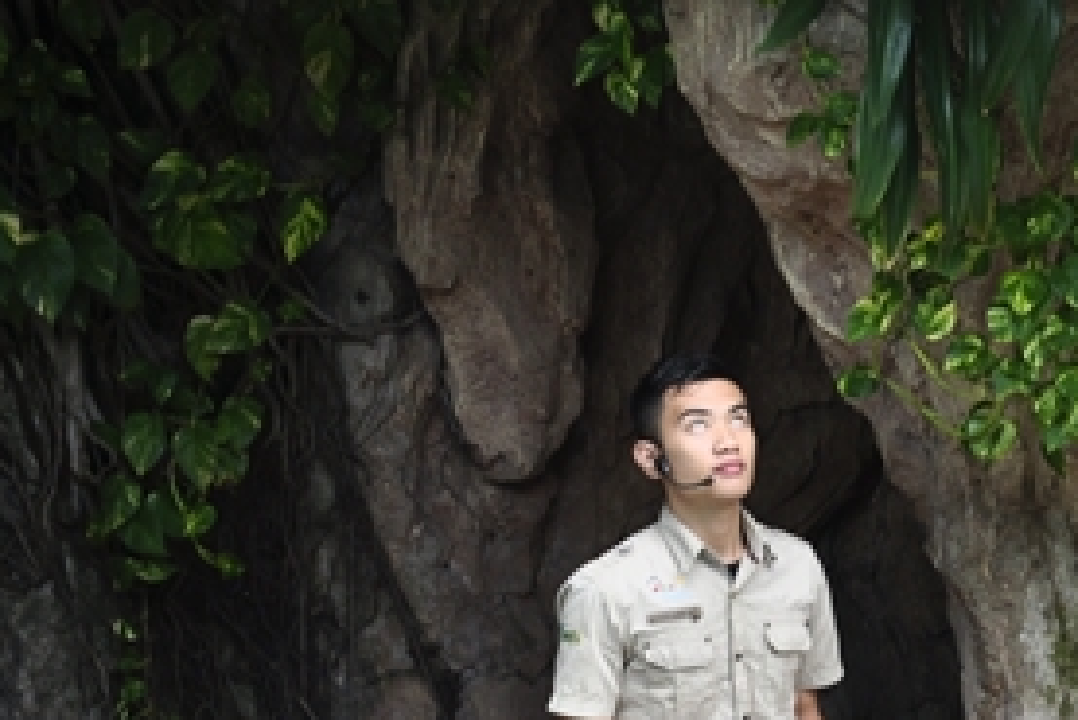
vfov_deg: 4.5
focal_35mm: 303
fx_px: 9077
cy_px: 691
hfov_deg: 6.8
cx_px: 1027
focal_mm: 70
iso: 200
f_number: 4.5
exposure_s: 1/80
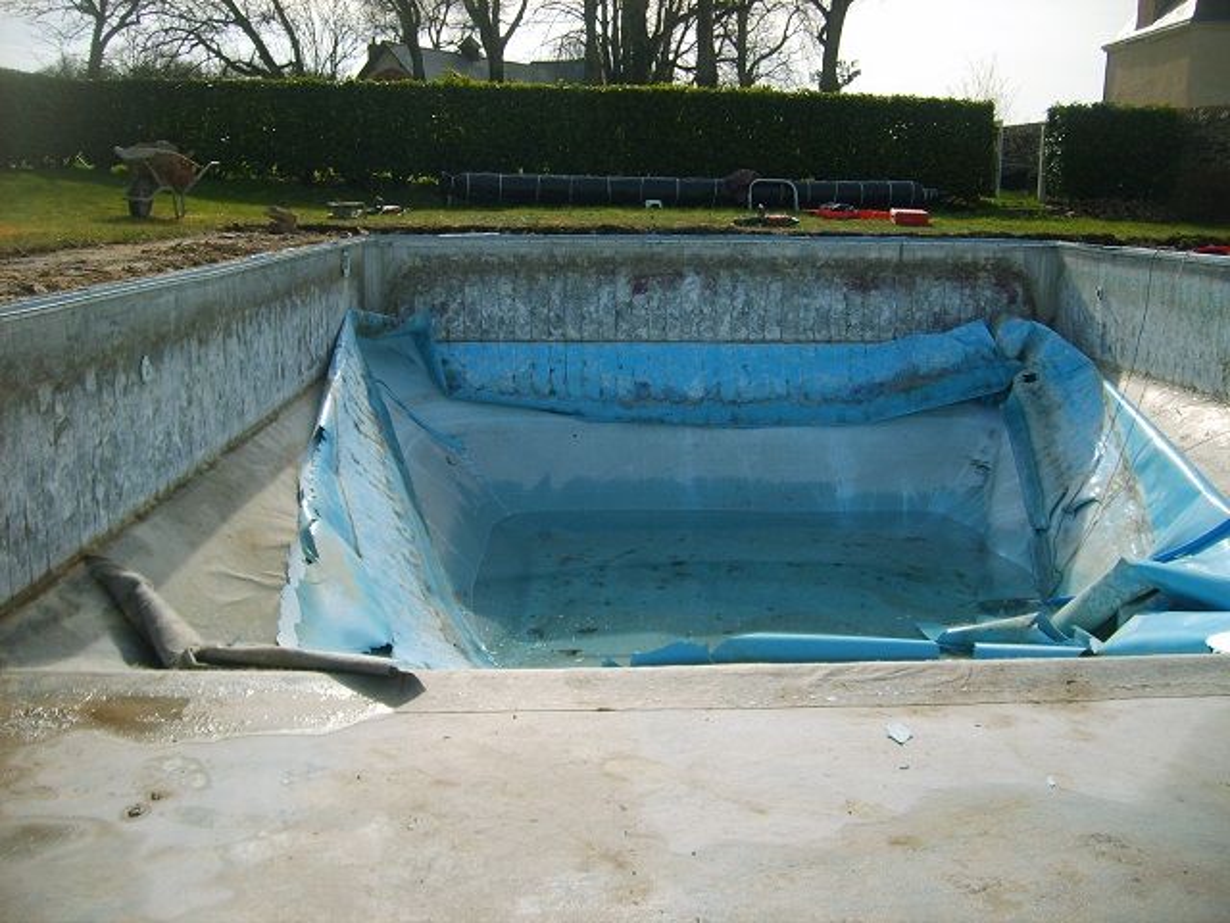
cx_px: 615
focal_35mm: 35
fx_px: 1244
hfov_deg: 52.6
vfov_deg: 40.7
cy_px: 462
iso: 50
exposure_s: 1/180
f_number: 7.1
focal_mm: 5.8
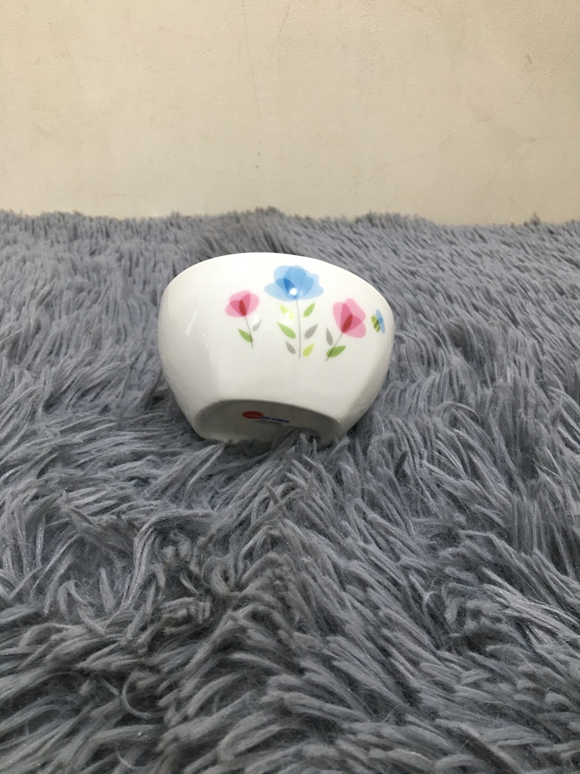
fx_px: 648
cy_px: 387
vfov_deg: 61.7
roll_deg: -3.1
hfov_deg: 48.2
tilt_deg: -25.8
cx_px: 290
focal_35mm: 29
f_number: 2.2
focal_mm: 4.15
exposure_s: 1/33
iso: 125
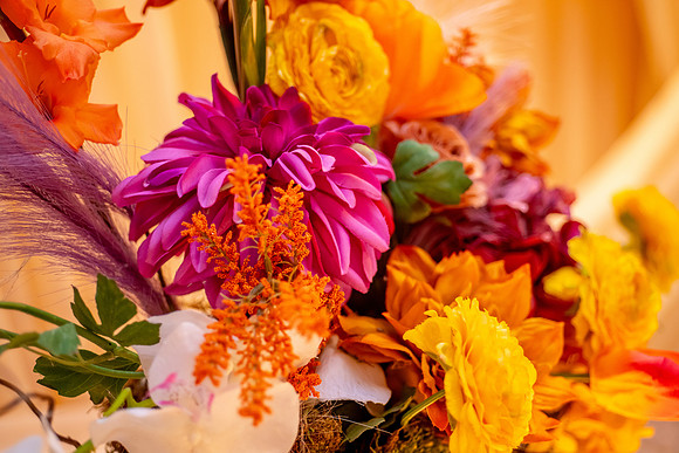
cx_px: 340
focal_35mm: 60
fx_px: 1132
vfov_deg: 22.6
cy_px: 226
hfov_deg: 33.4
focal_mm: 60
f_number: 3.2
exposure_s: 1/100
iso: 1000
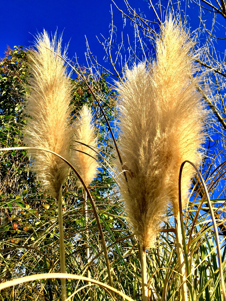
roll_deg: +0.7
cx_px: 113
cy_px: 150
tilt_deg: +30.6
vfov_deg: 61.7
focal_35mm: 29
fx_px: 252
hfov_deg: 48.2
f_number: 2.2
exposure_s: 1/989
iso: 32
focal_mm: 4.15
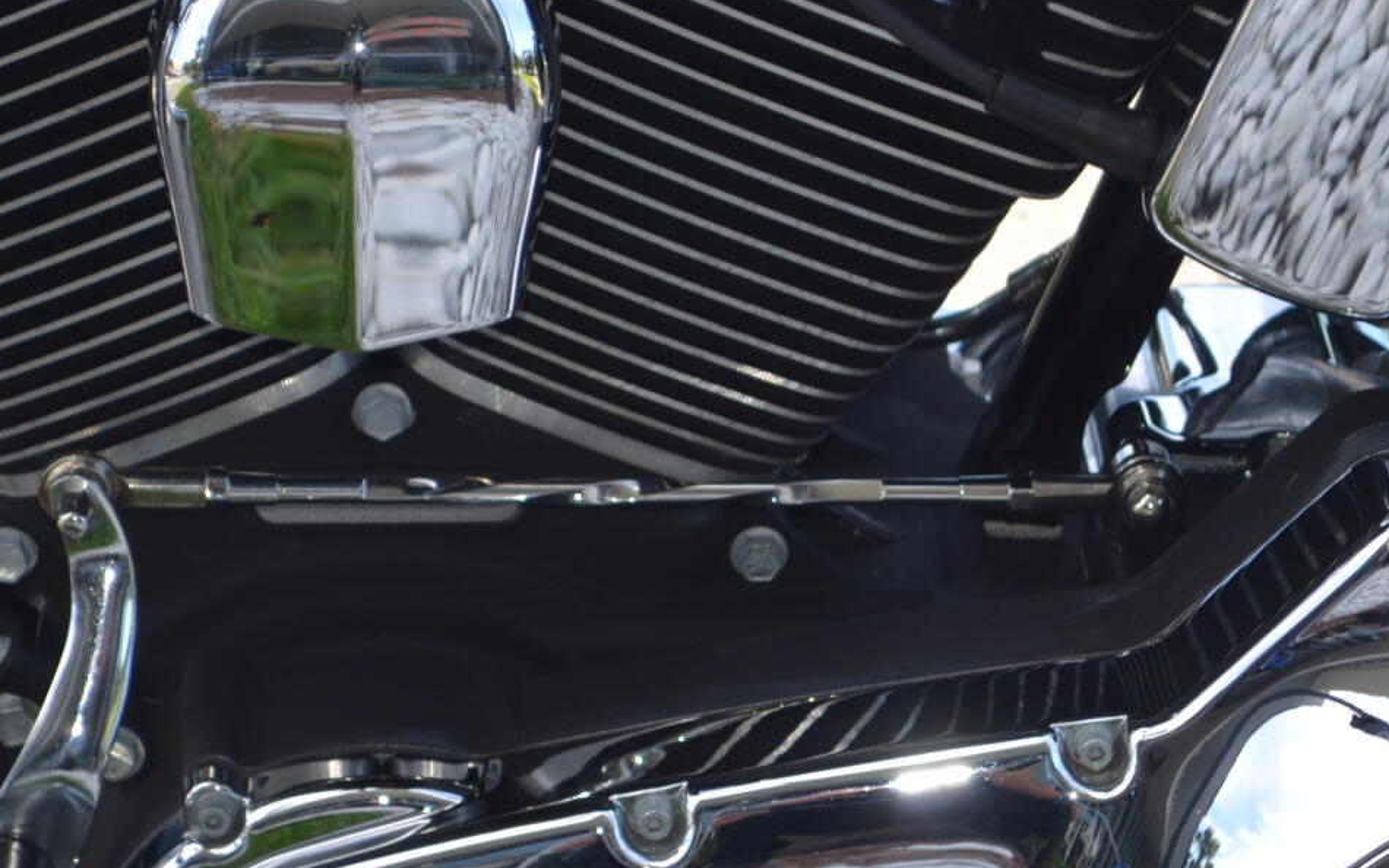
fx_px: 6704
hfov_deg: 11.8
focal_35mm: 177
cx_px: 737
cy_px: 489
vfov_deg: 7.4
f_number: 5.6
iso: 100
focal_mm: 55
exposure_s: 1/125
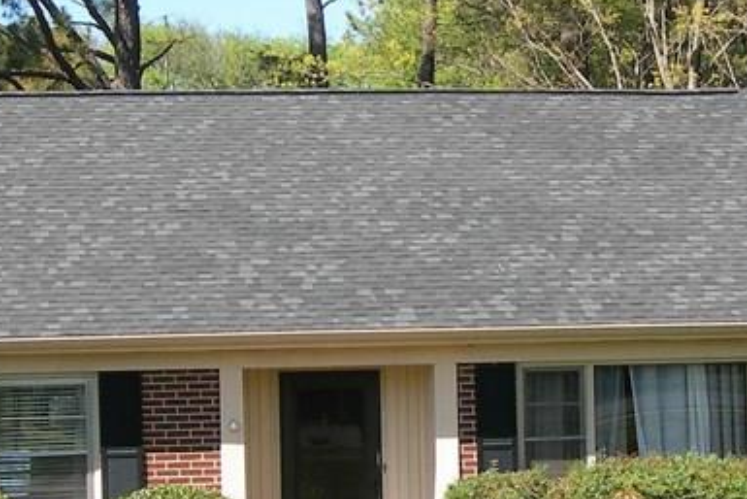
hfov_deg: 19.4
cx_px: 529
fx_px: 2179
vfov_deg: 13.0
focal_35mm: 105
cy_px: 302
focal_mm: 7.8
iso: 50
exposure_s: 1/209
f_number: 4.8
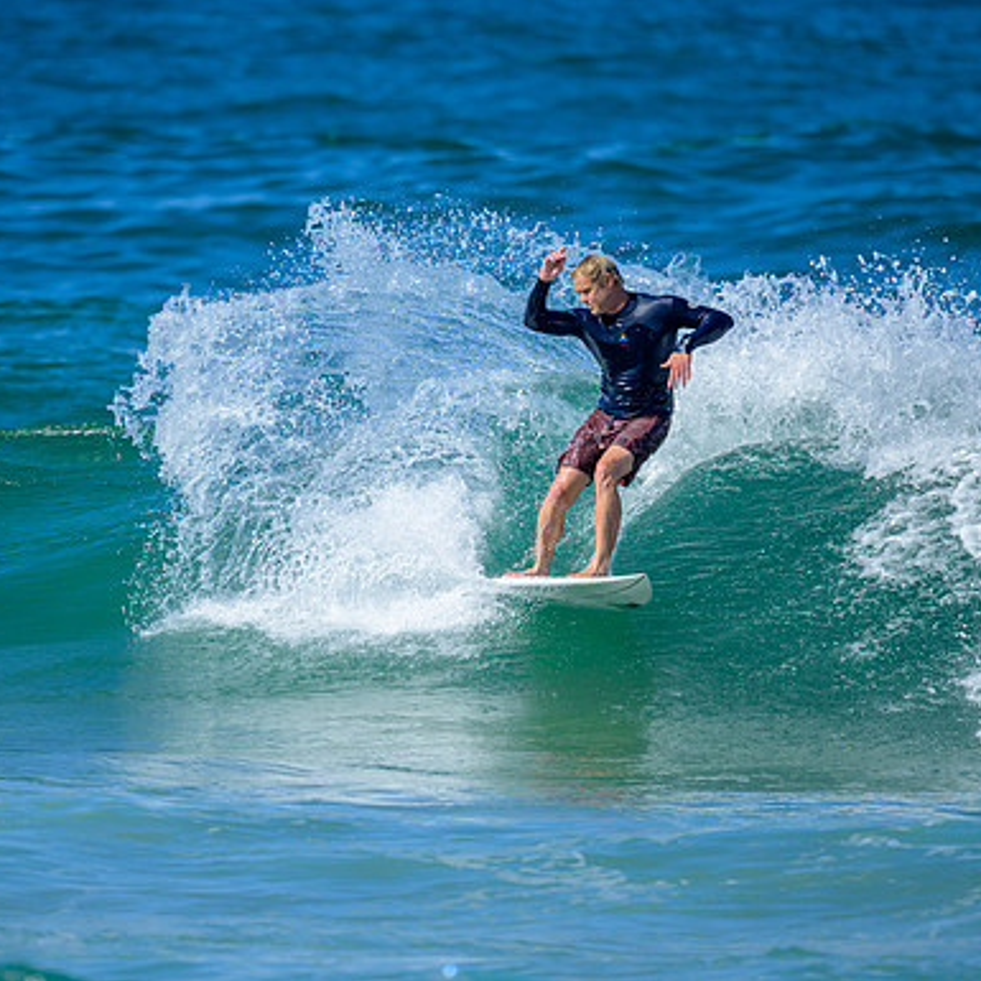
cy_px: 490
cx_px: 459
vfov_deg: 1.7
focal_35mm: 1025
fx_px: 32864
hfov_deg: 1.7
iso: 400
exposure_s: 1/2500
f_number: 6.3
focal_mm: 800
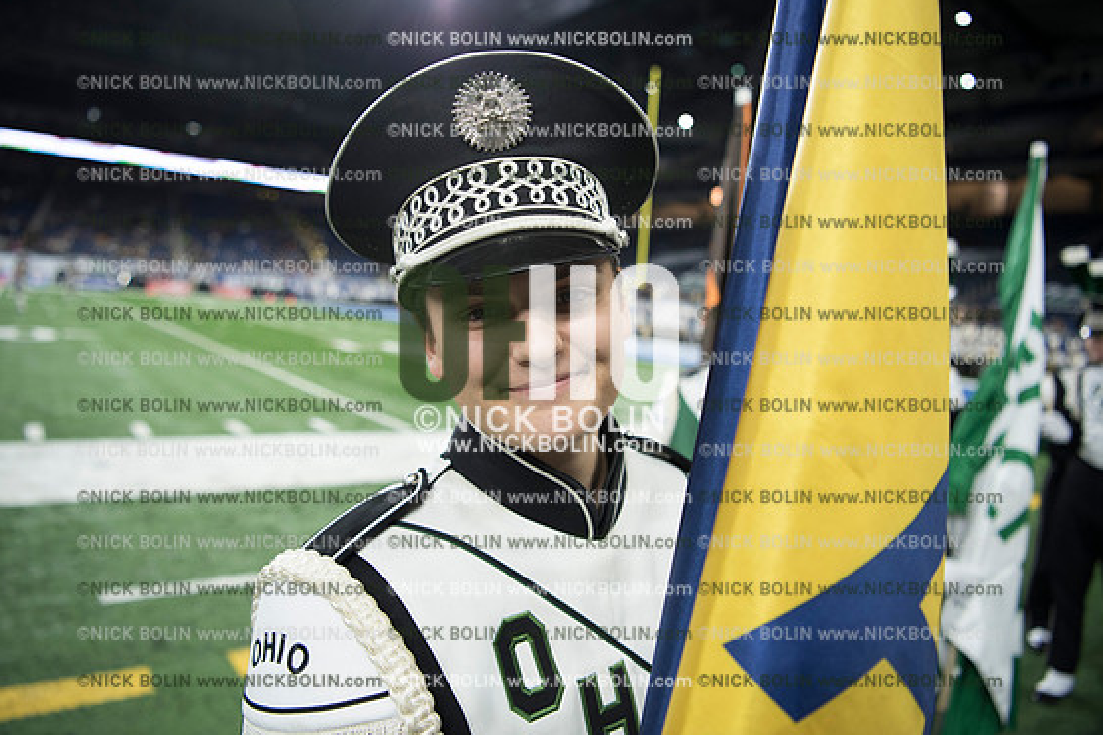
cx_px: 539
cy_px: 360
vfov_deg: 51.3
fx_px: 766
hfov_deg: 71.5
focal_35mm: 25
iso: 1250
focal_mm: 24
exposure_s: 1/800
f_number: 2.8
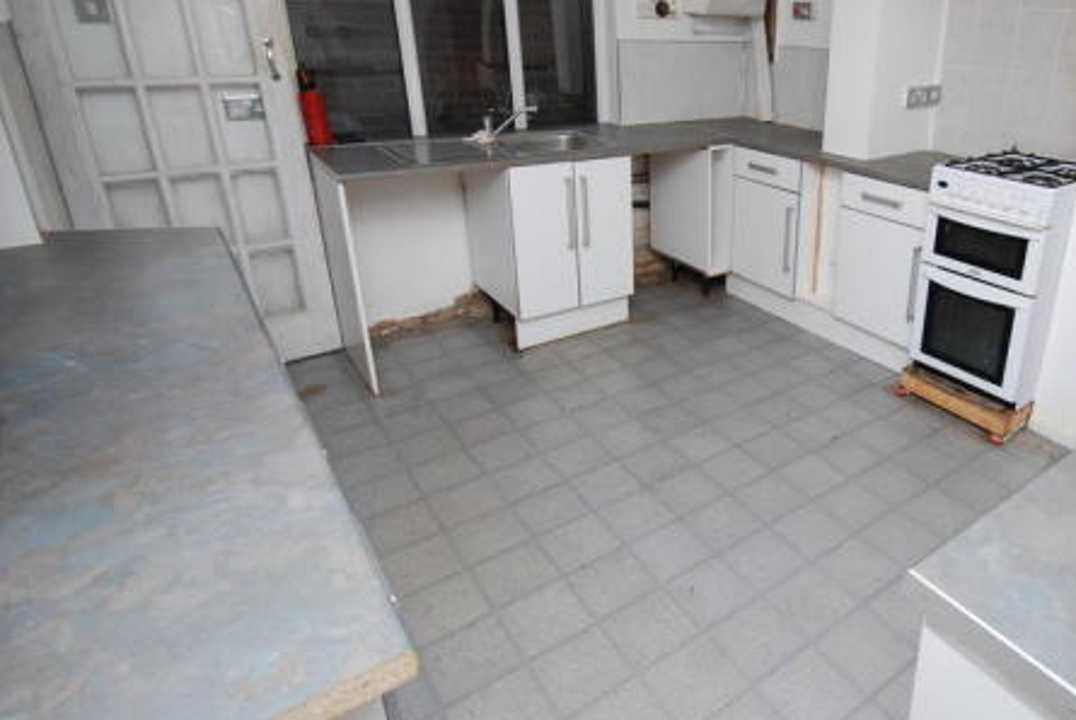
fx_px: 658
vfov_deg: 56.4
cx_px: 768
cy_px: 252
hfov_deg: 74.5
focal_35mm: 22
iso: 200
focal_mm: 10
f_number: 4.5
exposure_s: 1/125
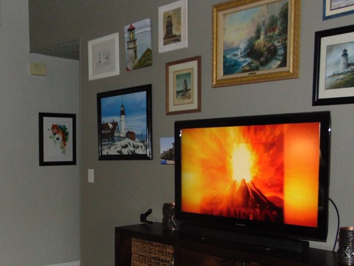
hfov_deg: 39.0
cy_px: 209
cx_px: 108
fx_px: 491
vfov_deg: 29.6
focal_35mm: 48
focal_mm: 4.5
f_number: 3
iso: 200
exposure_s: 1/30
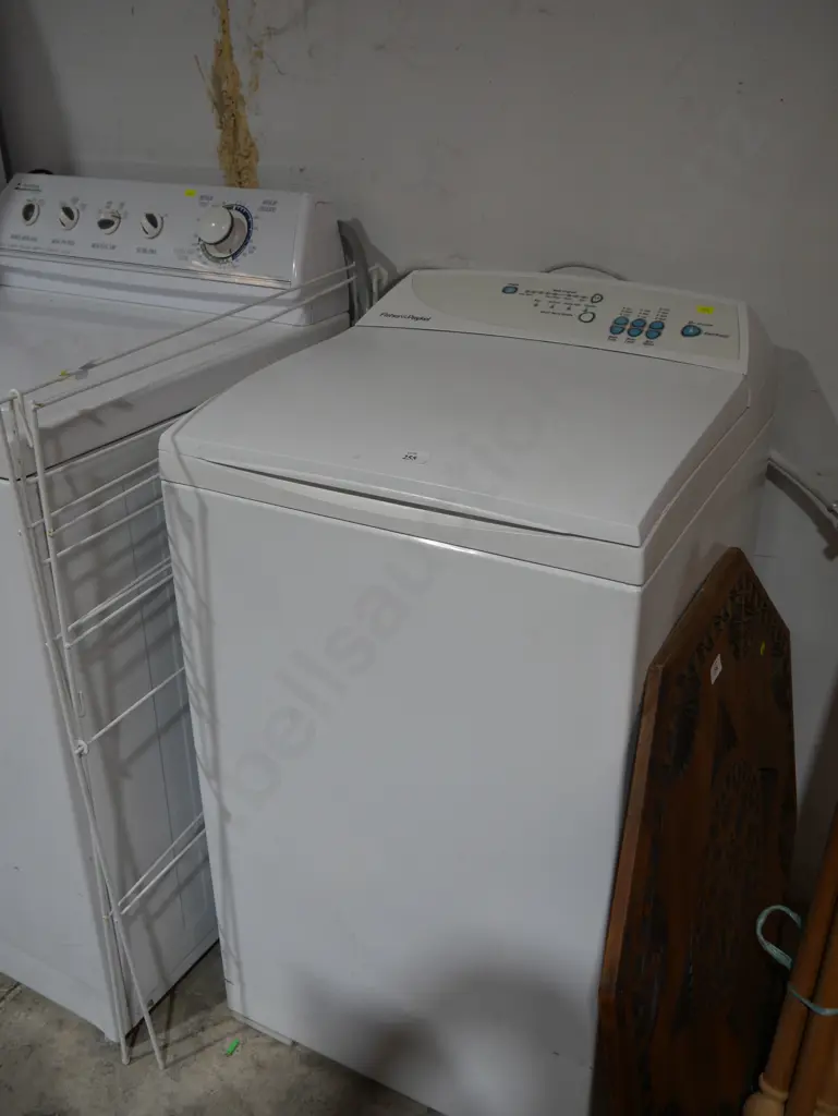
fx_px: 1032
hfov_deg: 44.2
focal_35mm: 32
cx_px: 419
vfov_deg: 56.8
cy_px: 558
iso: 200
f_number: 3.6
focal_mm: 16
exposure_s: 1/100
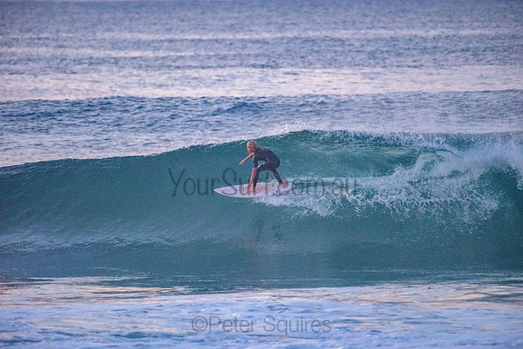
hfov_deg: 4.1
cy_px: 174
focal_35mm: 500
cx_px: 262
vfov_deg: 2.8
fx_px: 7265
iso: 9000
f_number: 5.6
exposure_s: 1/500
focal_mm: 500
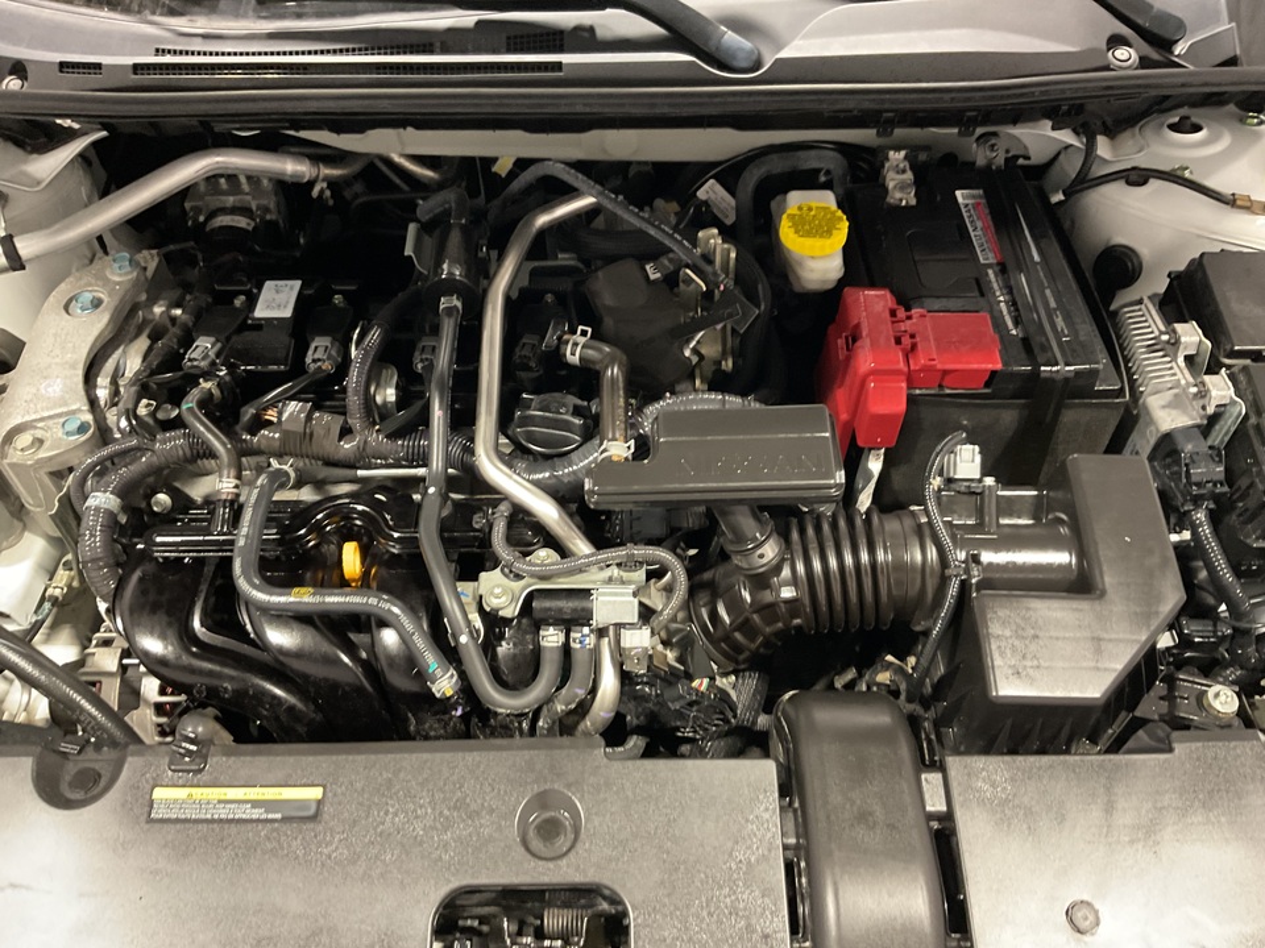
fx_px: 1060
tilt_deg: -49.1
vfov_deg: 48.2
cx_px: 632
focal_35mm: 29
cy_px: 474
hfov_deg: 61.7
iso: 250
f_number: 1.8
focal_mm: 3
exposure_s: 1/30
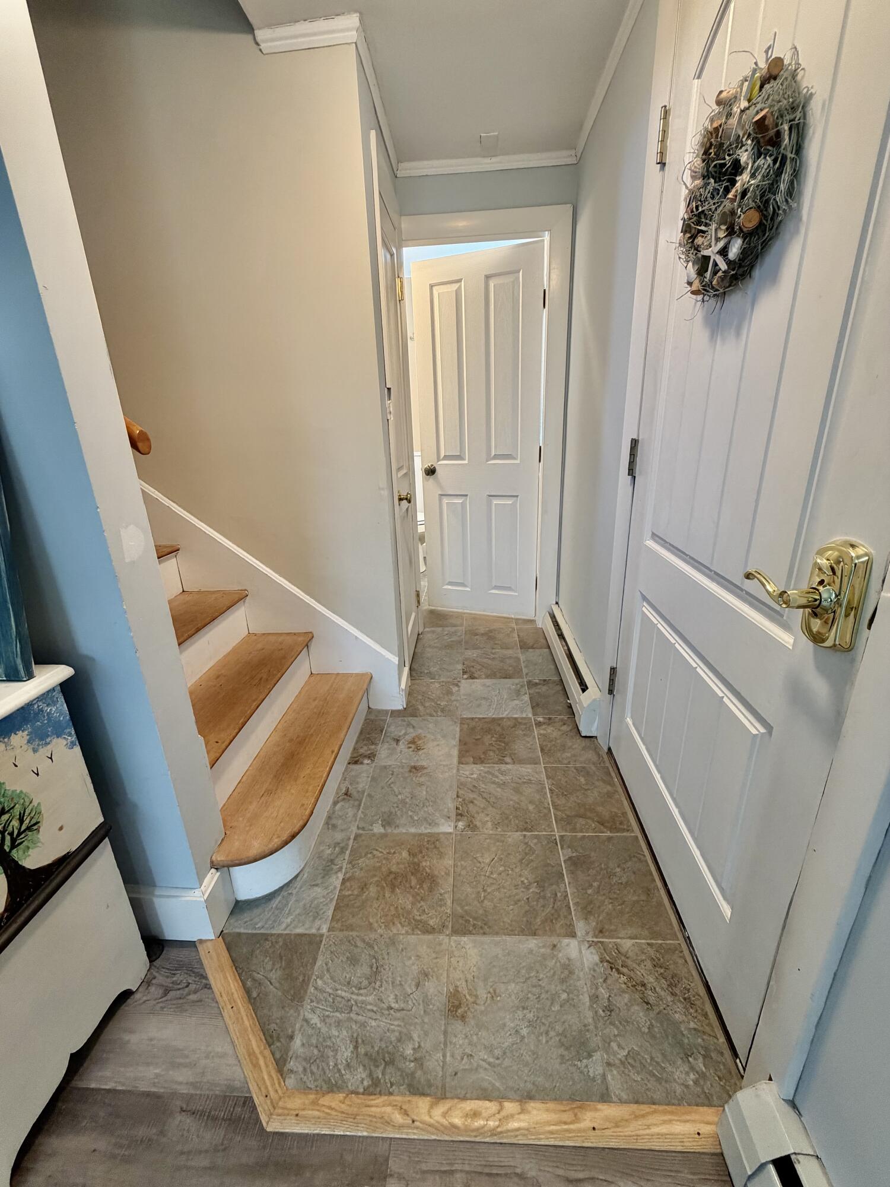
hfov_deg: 85.7
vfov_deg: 102.1
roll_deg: +1.6
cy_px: 594
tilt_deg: -19.6
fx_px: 480
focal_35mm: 14
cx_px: 445
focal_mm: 2.22
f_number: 2.2
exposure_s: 1/60
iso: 200
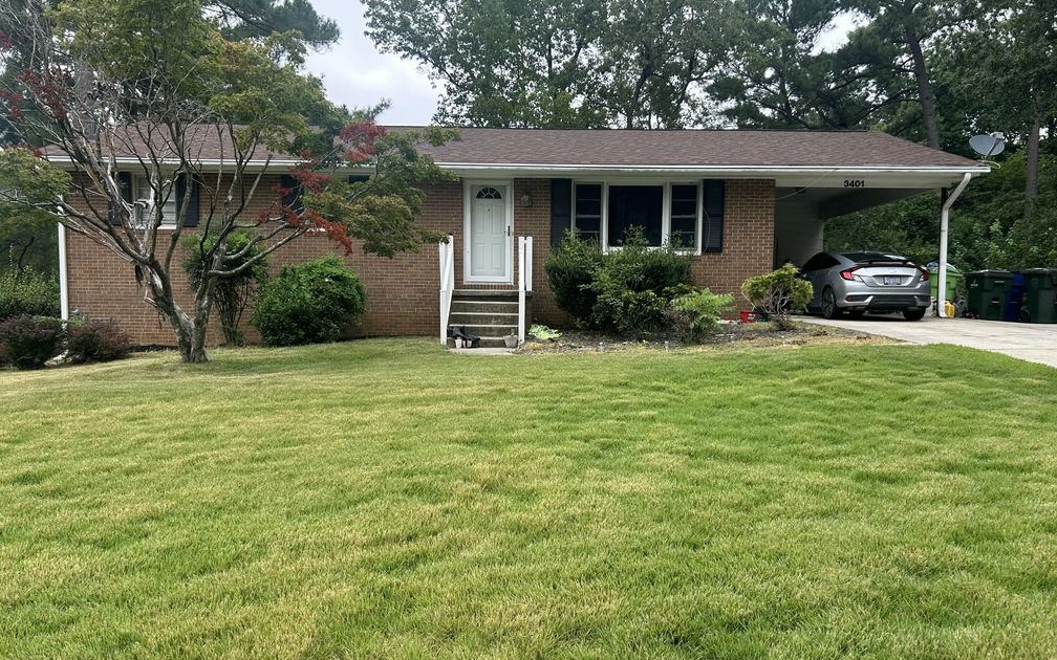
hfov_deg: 66.5
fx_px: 807
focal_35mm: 28
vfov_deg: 44.5
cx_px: 536
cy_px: 355
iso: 50
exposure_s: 1/748
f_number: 1.5
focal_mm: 5.7
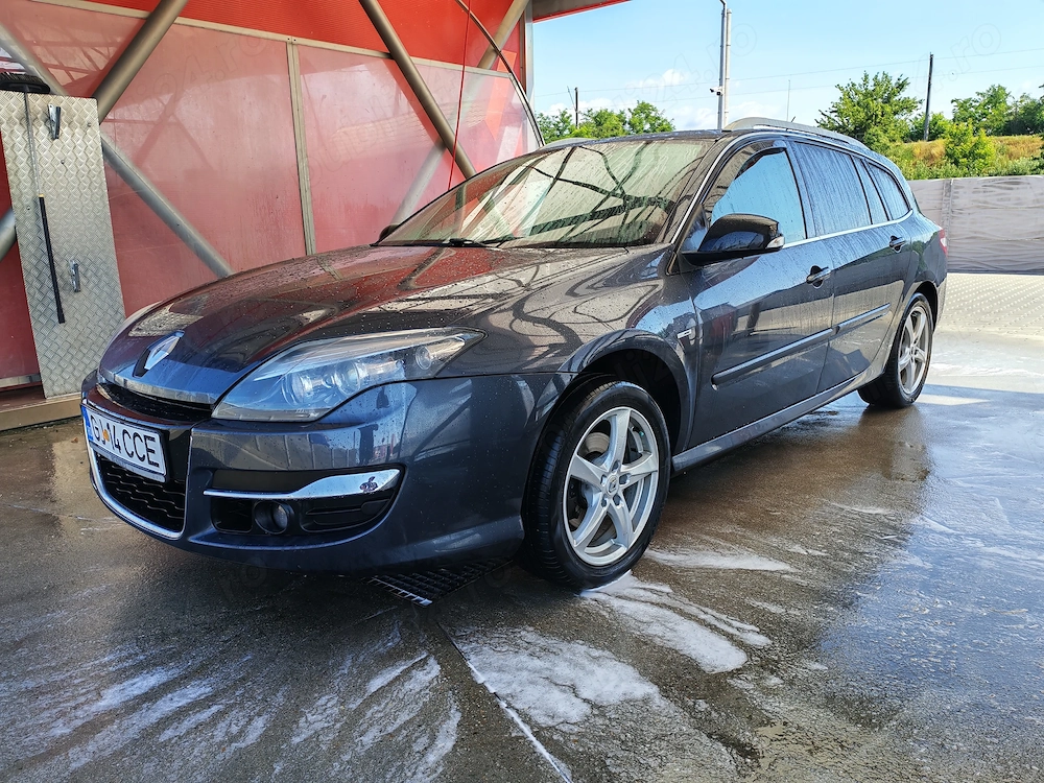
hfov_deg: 65.3
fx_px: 814
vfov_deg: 51.4
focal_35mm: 27
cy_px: 392
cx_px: 522
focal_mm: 6.12
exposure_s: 1/380
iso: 50
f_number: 1.9
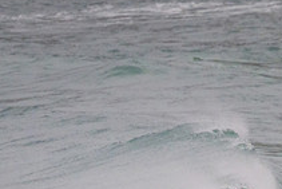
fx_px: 17252
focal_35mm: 2201
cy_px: 239
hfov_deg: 0.9
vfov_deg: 0.6
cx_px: 195
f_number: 11
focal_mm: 800
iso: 3200
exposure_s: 1/1250
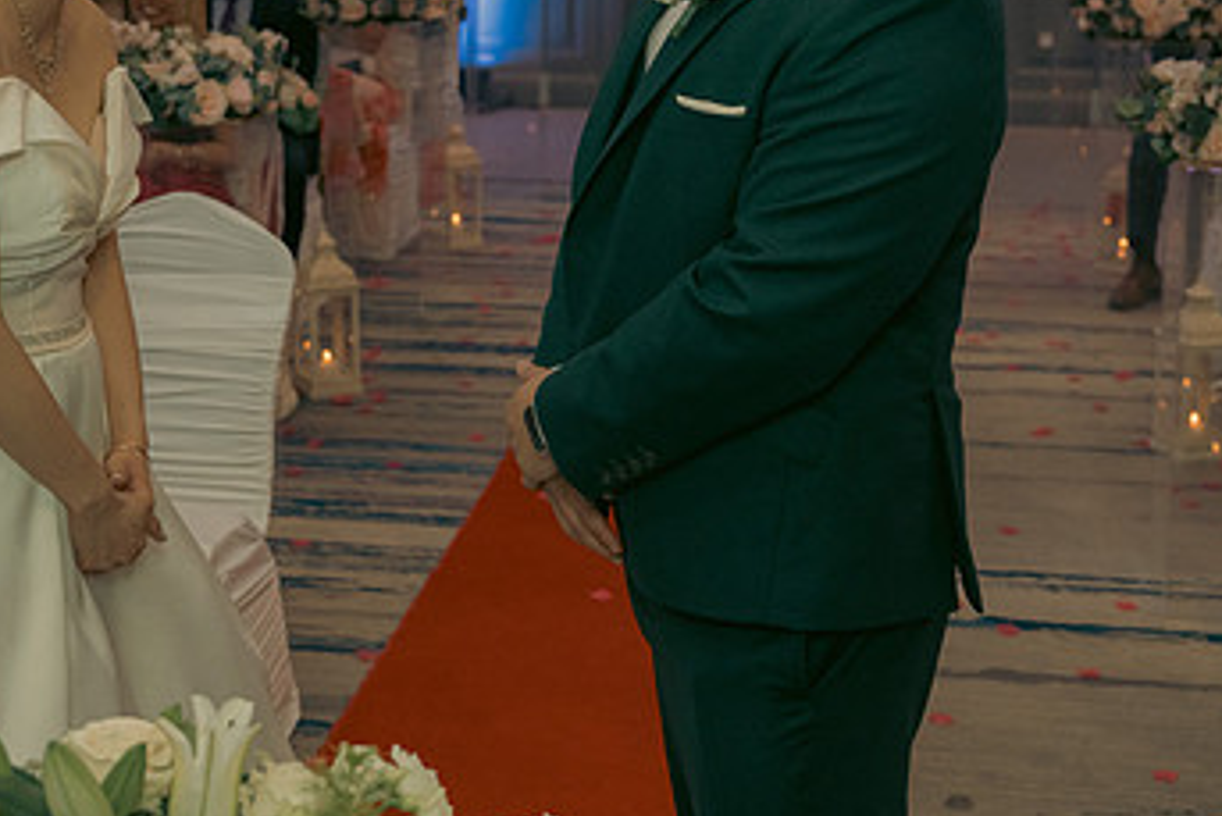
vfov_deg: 20.4
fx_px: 2241
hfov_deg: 30.5
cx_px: 588
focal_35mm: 66
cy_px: 151
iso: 2500
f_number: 3.5
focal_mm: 39
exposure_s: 1/160
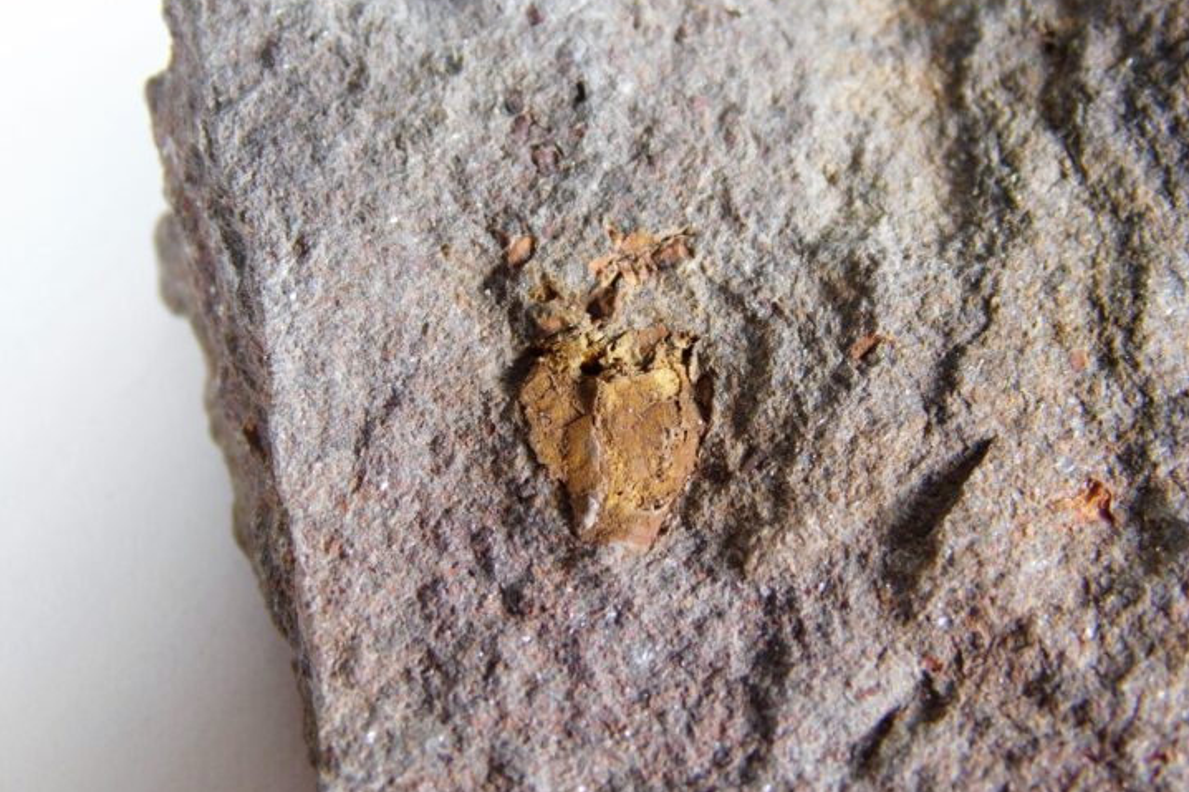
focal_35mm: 192
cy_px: 426
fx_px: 6338
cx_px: 594
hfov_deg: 10.7
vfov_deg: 7.1
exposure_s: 1/30
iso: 200
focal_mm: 32.7
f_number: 5.4
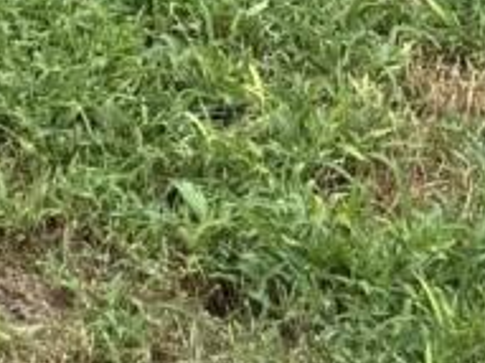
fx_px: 3515
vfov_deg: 5.0
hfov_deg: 7.5
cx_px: -548
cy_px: -1356
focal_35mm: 251
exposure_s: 1/1339
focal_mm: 6.76
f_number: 1.78
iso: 80
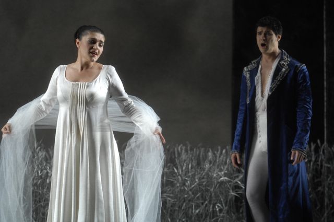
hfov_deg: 9.2
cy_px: 111
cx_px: 167
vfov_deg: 6.1
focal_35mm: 225
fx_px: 2085
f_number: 4
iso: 400
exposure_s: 1/40
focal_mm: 150
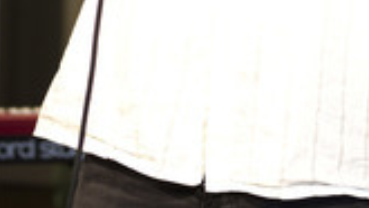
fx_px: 1742
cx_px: 276
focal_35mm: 178
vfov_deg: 6.6
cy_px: -233
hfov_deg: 12.1
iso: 800
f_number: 2.8
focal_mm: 70
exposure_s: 1/160
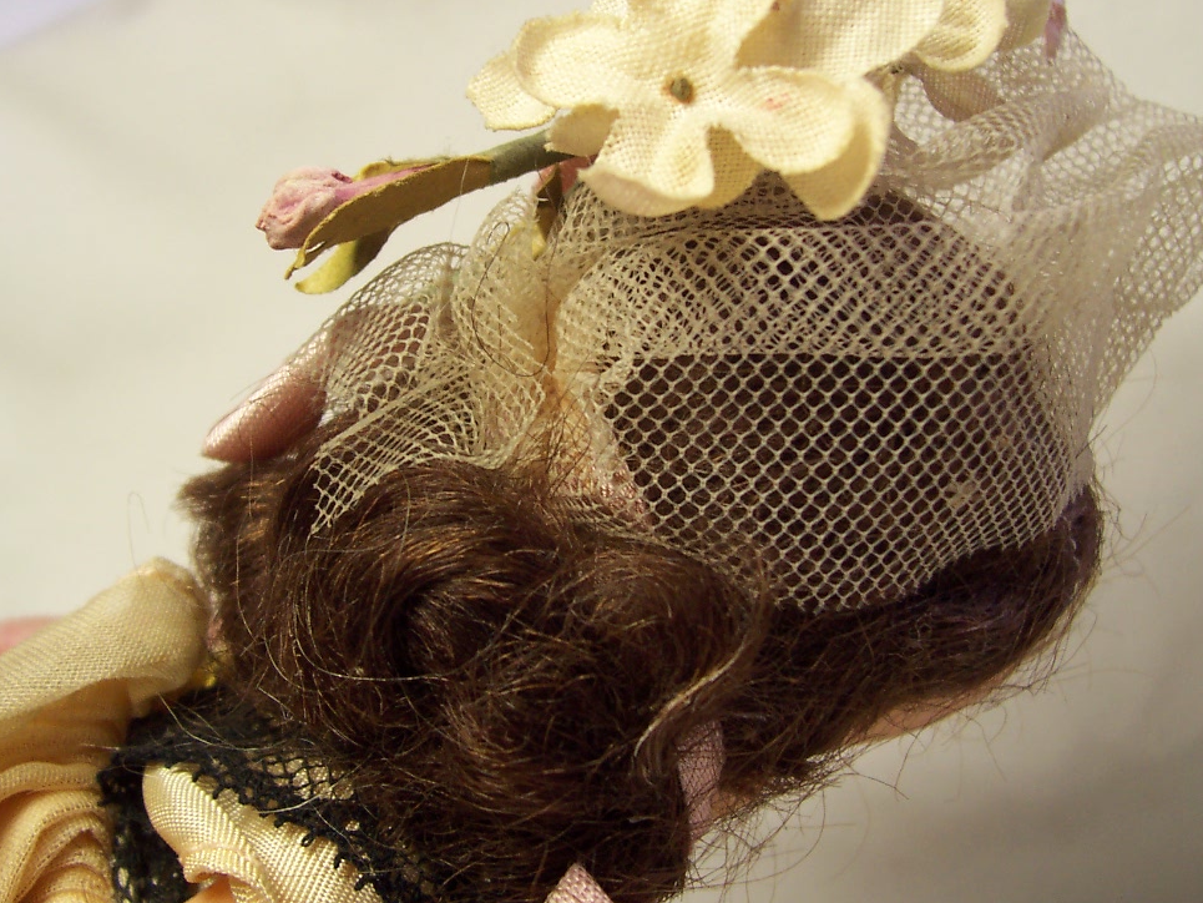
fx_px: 1599
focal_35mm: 46
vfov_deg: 31.5
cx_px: 565
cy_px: 377
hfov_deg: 41.2
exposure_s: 1/90
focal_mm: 5.6
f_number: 2.8
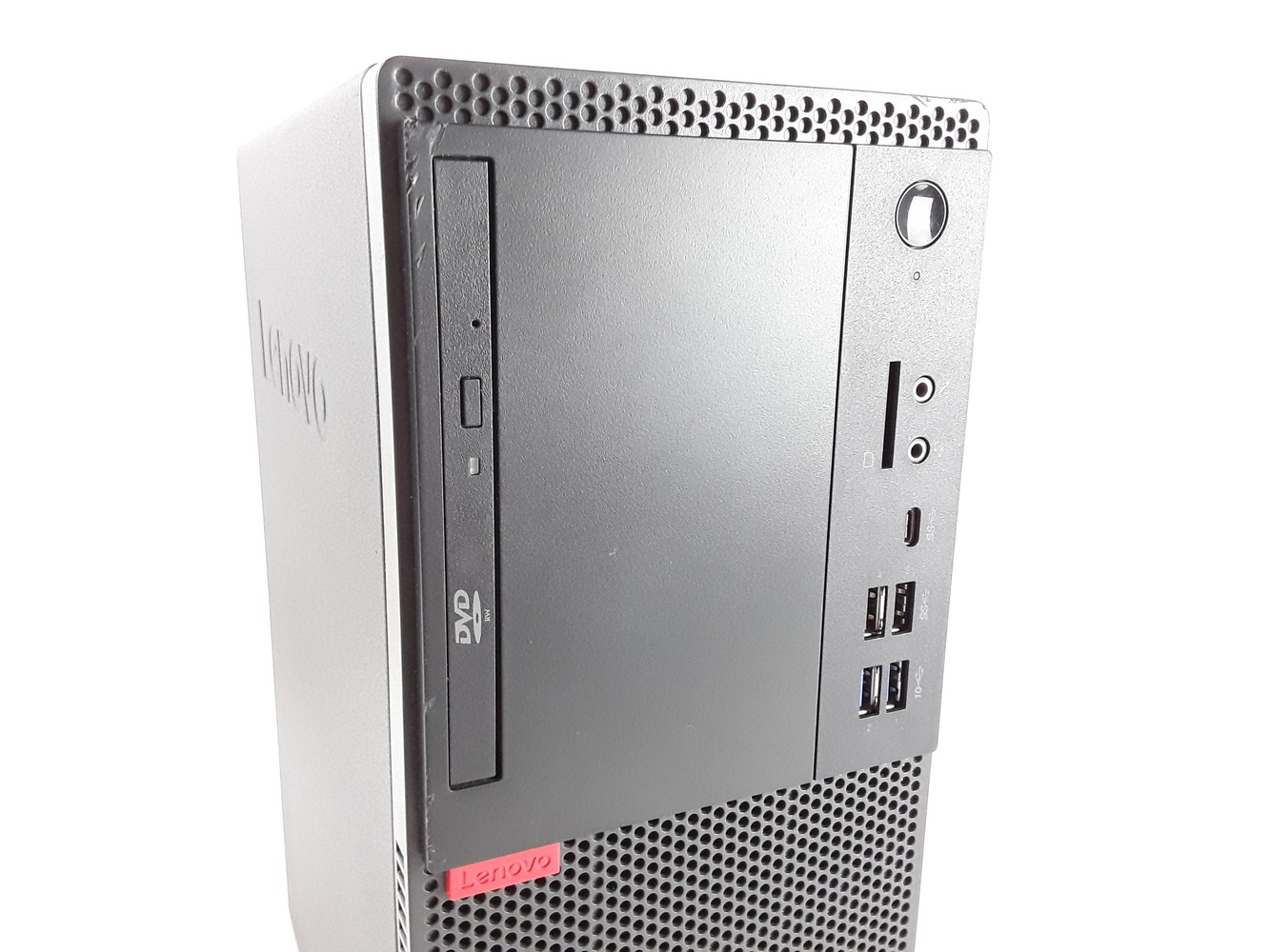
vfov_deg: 51.4
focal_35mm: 27
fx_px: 991
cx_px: 635
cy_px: 476
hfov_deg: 65.3
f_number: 1.9
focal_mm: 2.91
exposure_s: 1/33
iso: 160
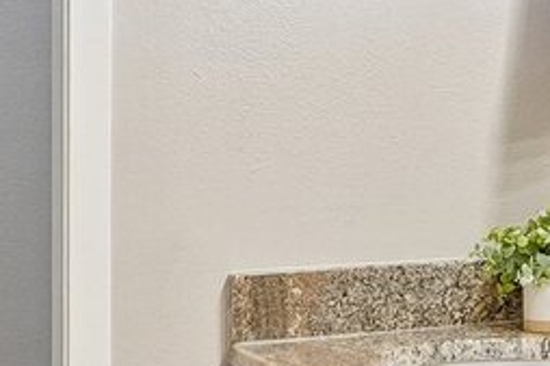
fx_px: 1557
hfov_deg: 18.1
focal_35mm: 102
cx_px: 801
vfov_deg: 13.4
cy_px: 110
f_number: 8
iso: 400
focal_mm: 16
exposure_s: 1/13
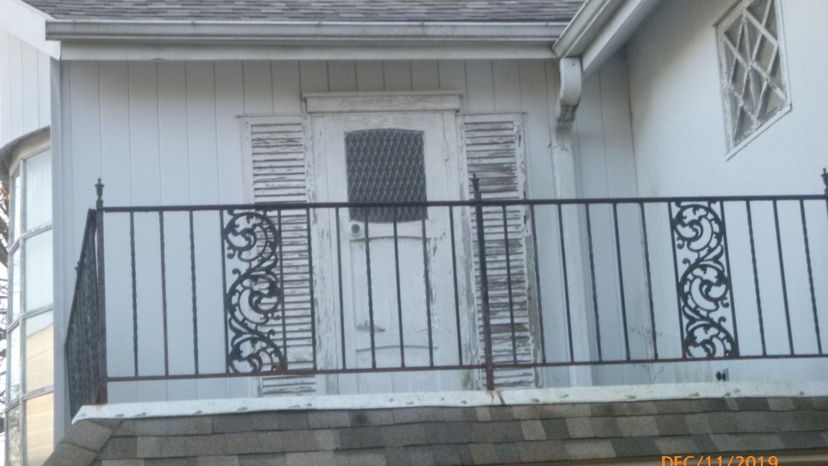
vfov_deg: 13.0
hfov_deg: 22.9
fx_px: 2042
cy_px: 214
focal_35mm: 93
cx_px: 415
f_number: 5.7
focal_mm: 15.3
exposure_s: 1/100
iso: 400
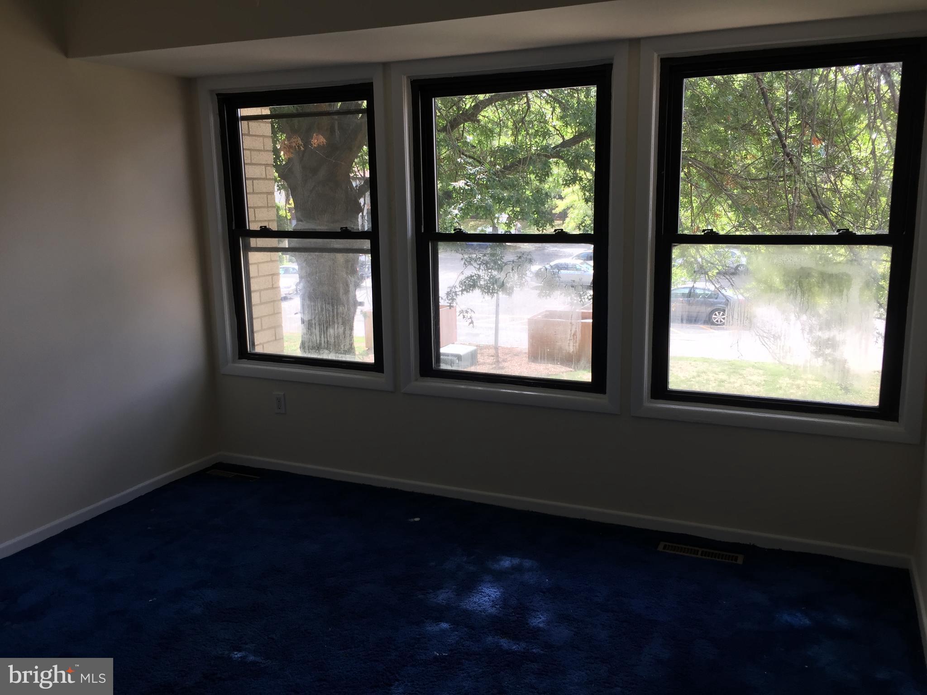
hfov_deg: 61.7
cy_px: 348
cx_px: 464
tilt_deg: -11.1
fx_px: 777
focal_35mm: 29
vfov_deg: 48.2
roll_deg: +1.4
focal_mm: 4.15
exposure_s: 1/120
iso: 32
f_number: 2.2
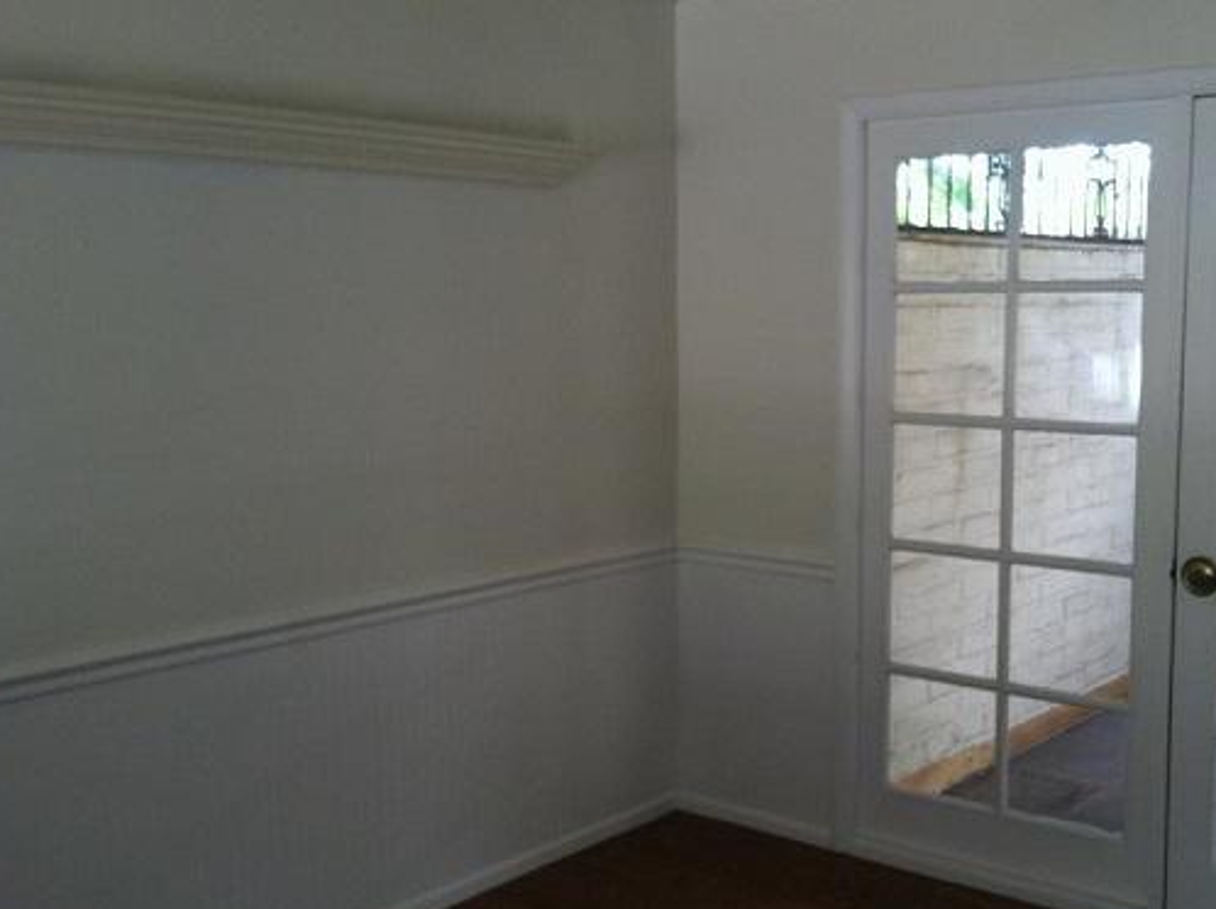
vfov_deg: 32.1
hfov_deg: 41.8
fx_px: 1578
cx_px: 757
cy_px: 506
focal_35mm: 45
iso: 80
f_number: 2.8
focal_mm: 3.85
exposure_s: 1/17
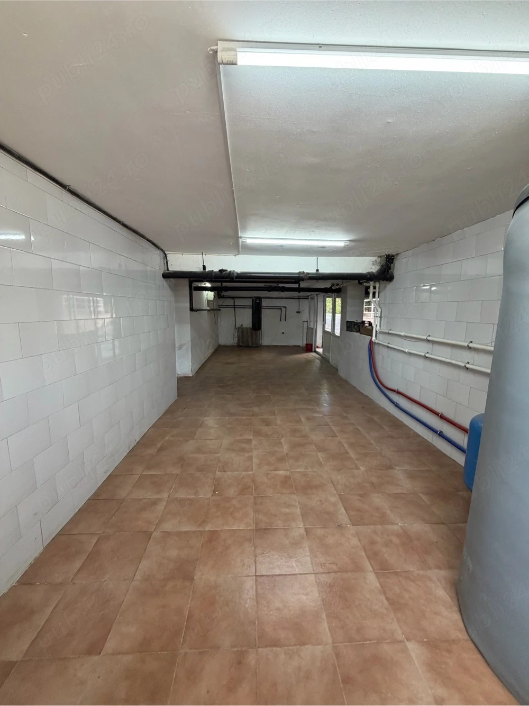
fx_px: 285
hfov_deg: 85.7
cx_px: 264
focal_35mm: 14
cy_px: 353
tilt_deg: -6.6
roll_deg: -0.6
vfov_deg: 102.1
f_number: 2.2
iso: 320
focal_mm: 2.22
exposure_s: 1/100
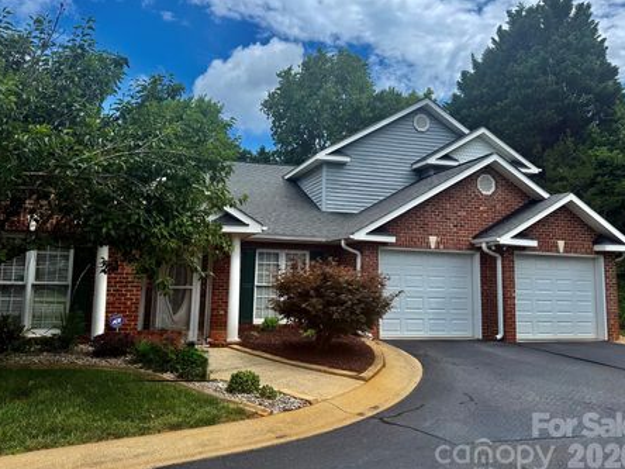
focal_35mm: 27
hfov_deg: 65.2
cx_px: 290
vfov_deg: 51.3
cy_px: 216
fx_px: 487
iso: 80
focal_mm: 6.76
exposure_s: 1/4167
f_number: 1.78
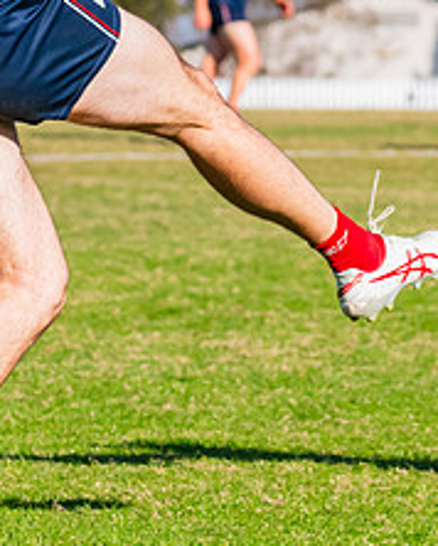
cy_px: 53
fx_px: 8253
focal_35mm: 510
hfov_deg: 3.0
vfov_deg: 3.8
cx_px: 133
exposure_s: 1/1600
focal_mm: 170
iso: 800
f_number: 10
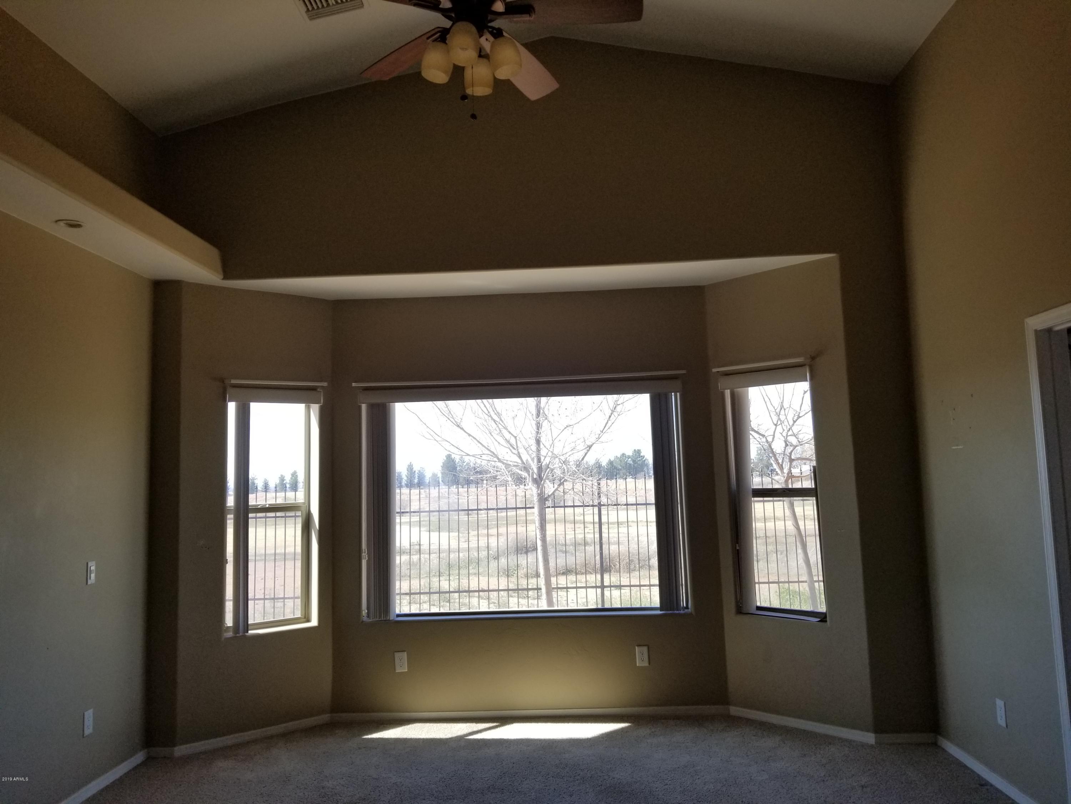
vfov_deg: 53.1
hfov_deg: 67.3
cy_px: 402
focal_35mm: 26
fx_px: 804
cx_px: 536
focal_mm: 4.3
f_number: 1.7
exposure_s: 1/443
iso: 50
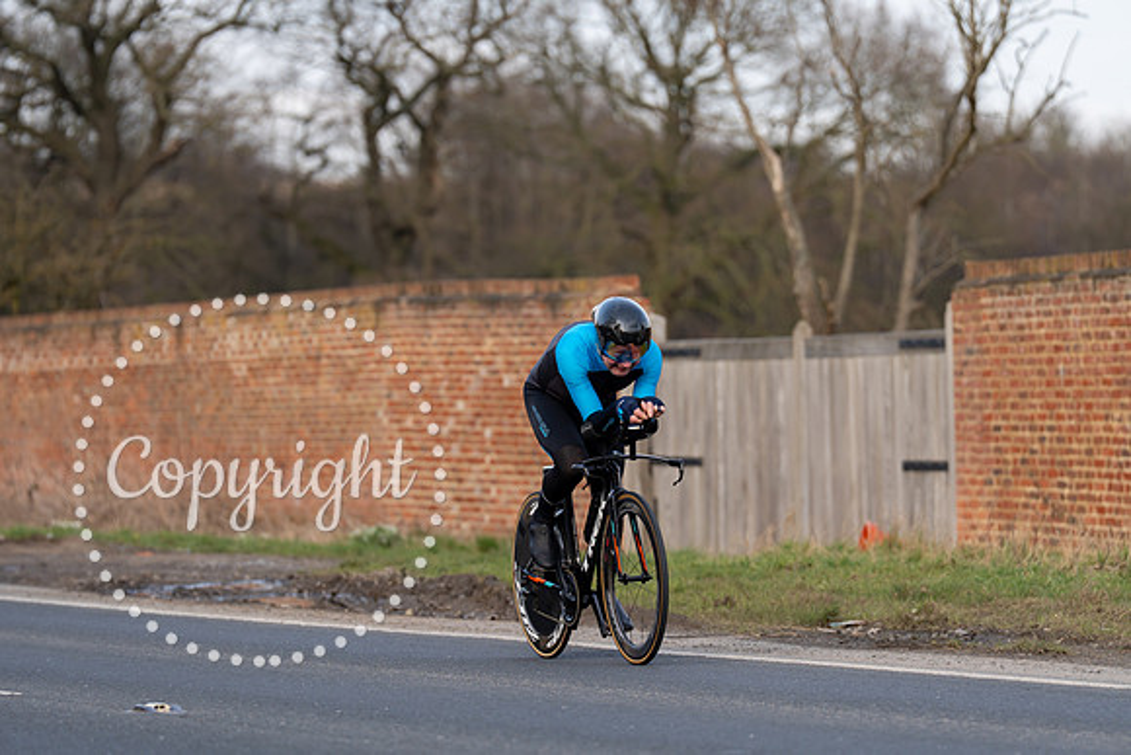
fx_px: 6285
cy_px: 378
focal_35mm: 200
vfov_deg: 6.9
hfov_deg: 10.3
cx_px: 566
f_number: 4
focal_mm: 200
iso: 320
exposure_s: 1/800
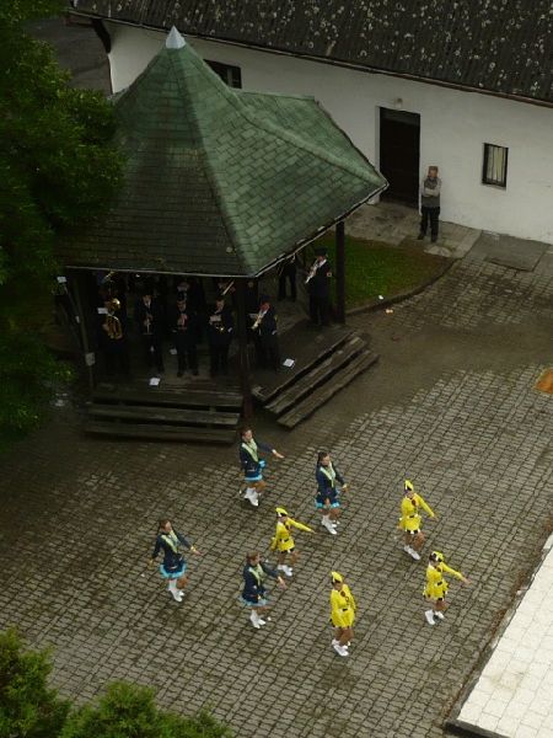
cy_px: 369
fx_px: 746
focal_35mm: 35
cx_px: 276
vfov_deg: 52.6
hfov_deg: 40.7
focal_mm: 5.8
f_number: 2.8
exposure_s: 1/400
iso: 100
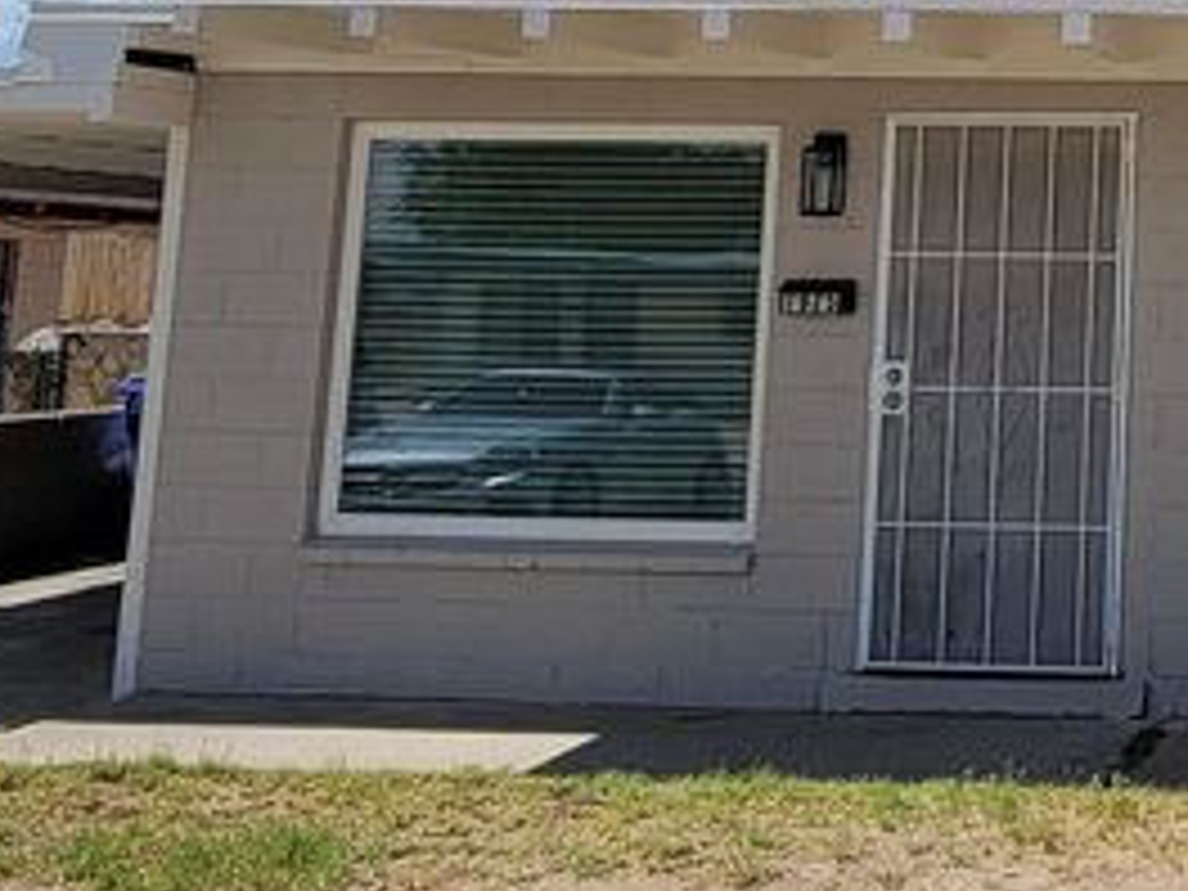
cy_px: -81
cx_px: 1336
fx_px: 2025
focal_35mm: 59
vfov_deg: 23.4
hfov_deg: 29.2
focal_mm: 2.2
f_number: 2.2
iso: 50
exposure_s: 1/2359
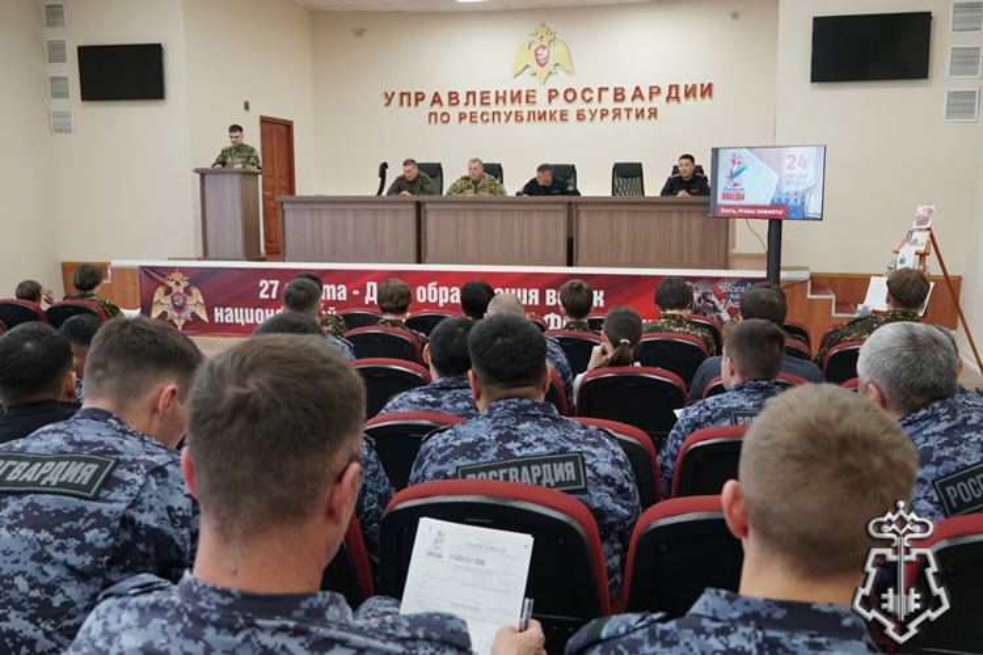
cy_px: 328
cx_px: 492
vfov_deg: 45.7
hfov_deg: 64.6
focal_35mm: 28
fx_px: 778
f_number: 4
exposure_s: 1/160
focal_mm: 19
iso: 1600
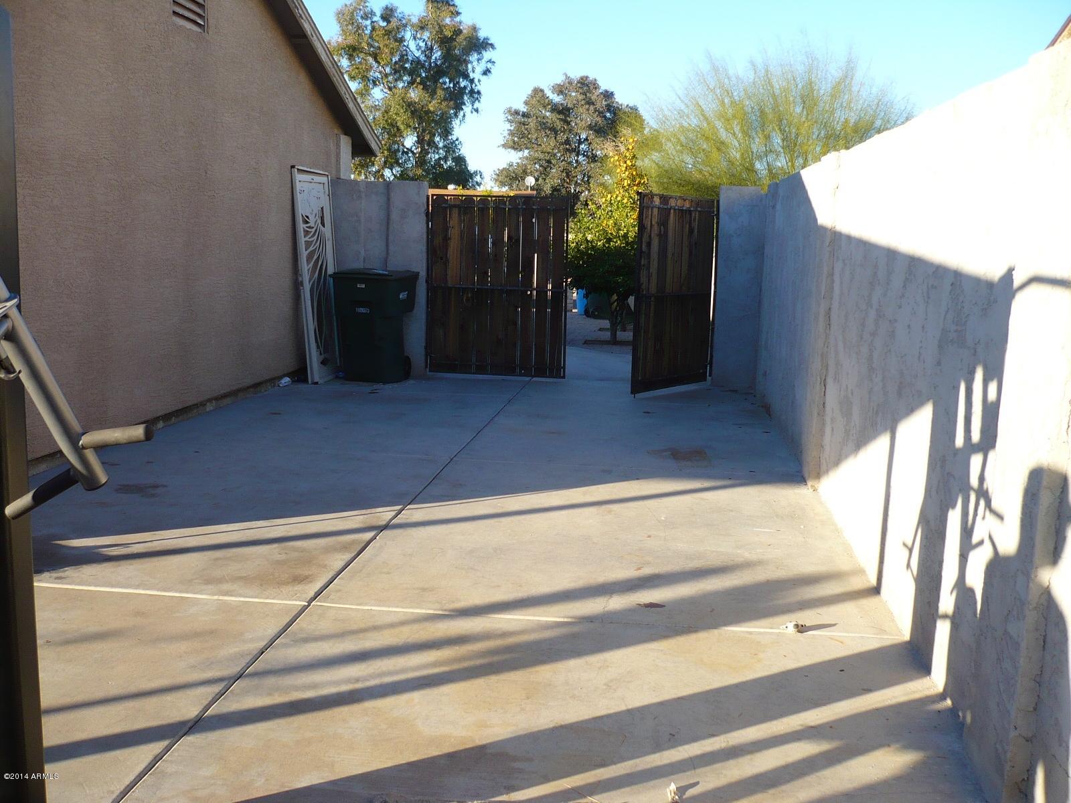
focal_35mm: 35
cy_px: 402
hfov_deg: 52.6
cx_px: 536
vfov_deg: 40.7
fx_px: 1083
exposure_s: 1/400
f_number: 2.8
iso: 100
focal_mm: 5.8
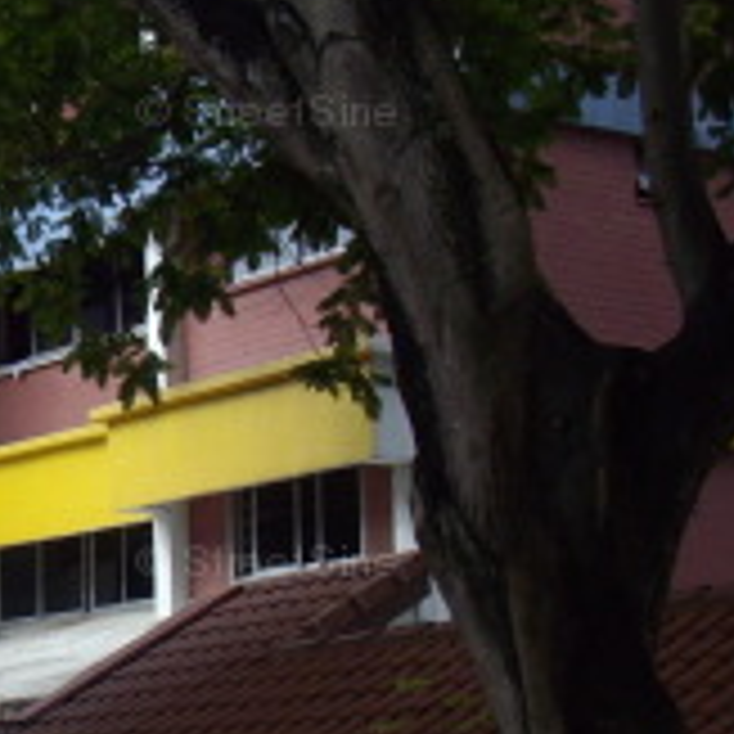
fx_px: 2639
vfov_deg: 15.7
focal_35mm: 110
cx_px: -428
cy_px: 567
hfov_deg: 14.6
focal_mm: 6.2
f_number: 5.6
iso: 80
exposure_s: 1/80
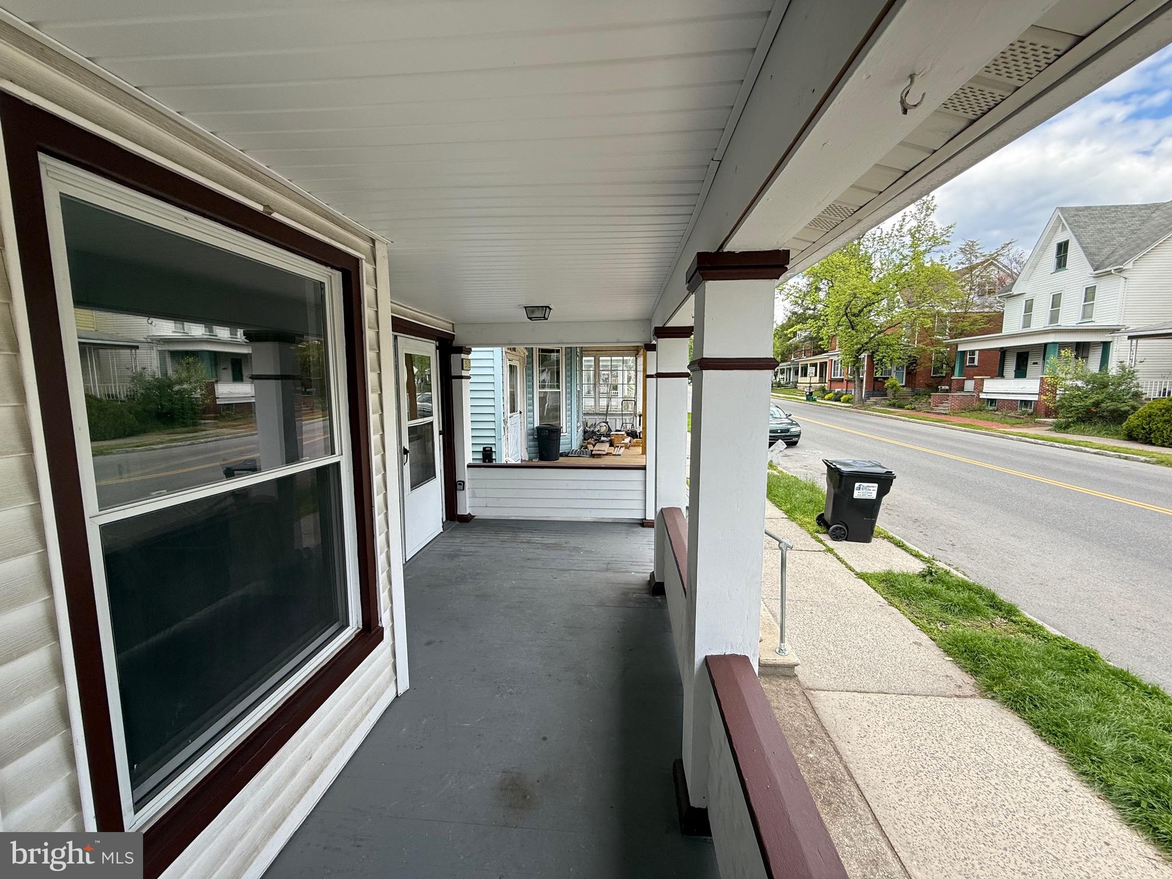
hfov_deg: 102.1
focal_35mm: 14
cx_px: 586
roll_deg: -0.3
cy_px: 440
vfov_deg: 85.7
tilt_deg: -6.5
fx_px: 474
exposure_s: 1/386
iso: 50
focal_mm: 2.22
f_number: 2.2
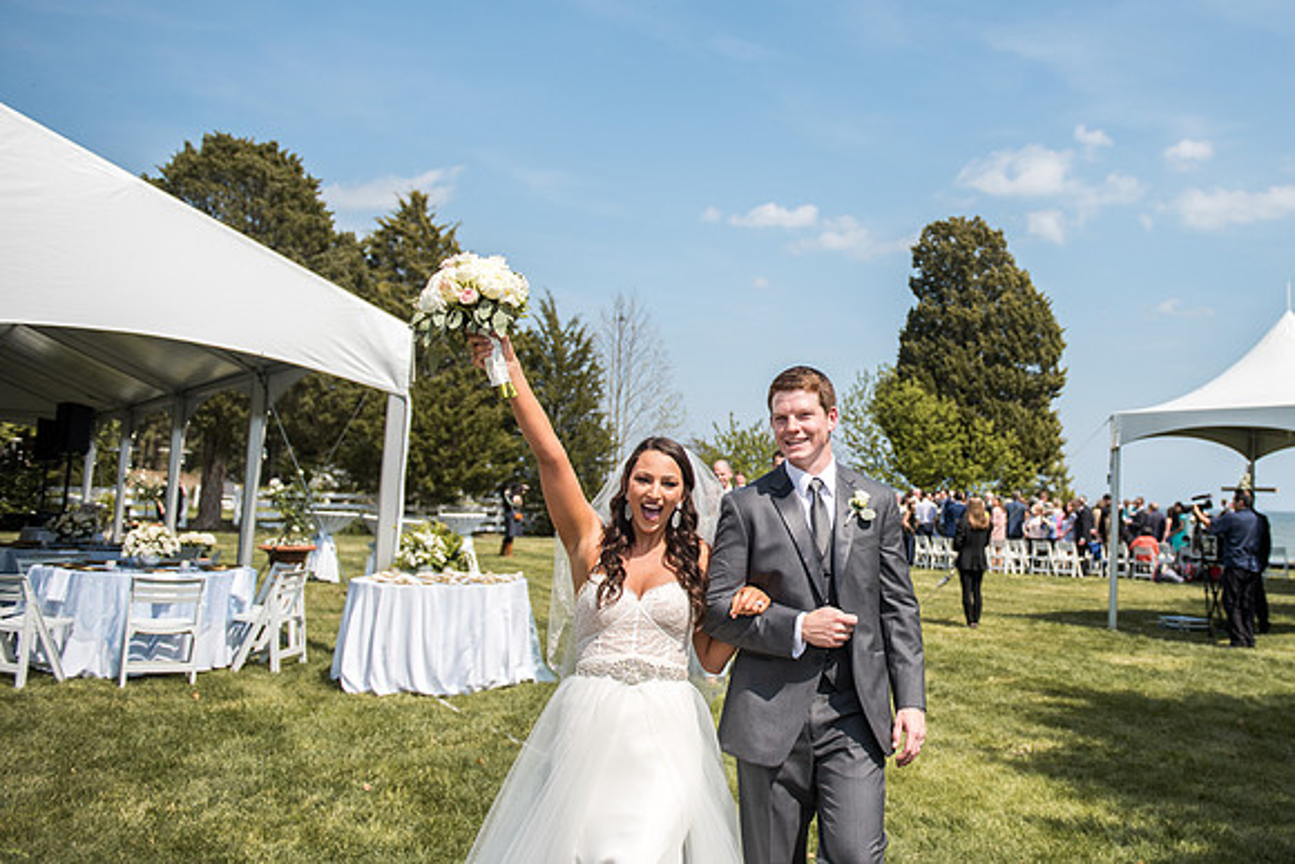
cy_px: 353
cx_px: 888
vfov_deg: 39.9
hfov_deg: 55.8
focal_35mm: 33
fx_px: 1185
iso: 140
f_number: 2.8
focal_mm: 24
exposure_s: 1/4000
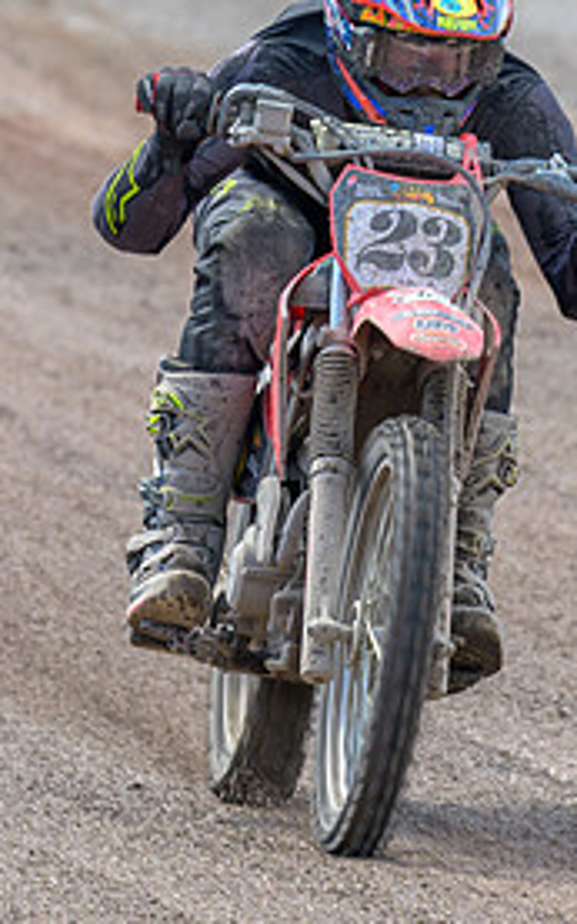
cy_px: 462
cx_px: -130
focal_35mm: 974
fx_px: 24519
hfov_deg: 1.3
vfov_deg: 2.2
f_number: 4
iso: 100
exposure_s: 1/500
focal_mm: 190
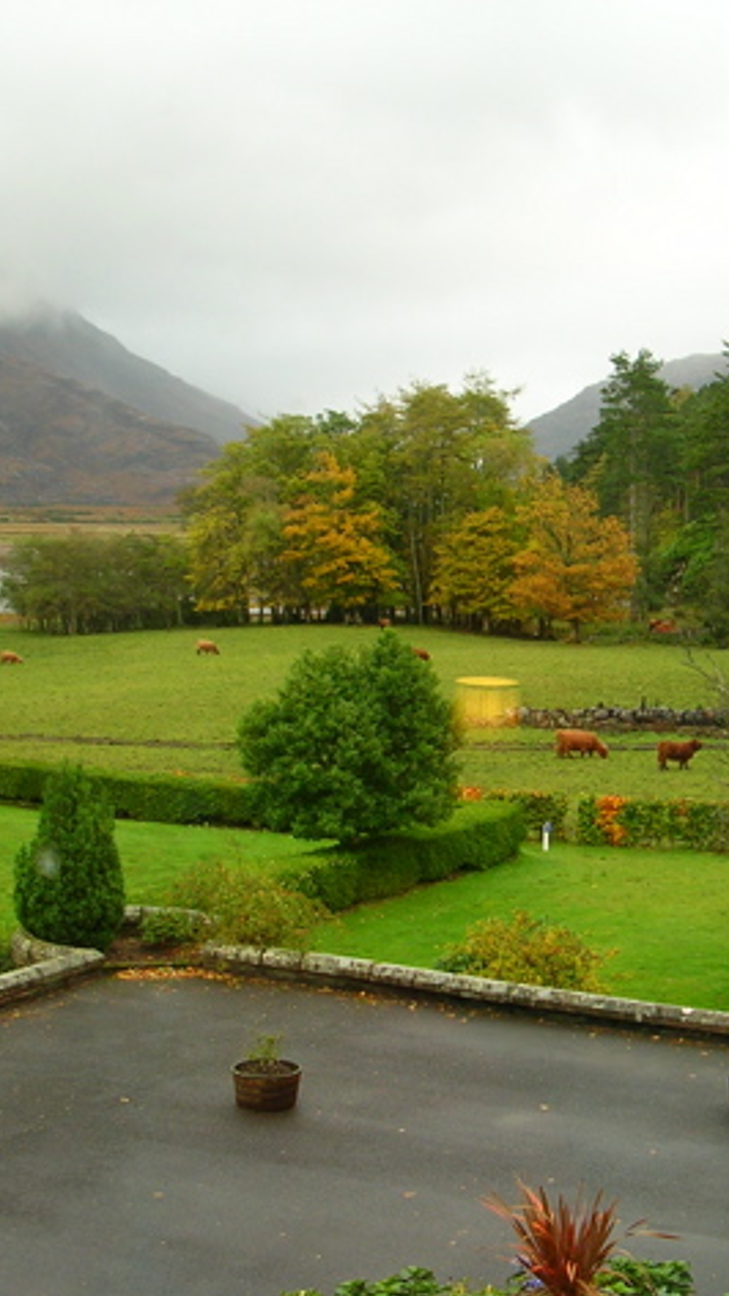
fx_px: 1925
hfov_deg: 21.2
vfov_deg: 37.2
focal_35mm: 56
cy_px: 655
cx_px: 586
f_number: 2.8
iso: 50
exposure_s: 1/33.9
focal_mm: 5.8
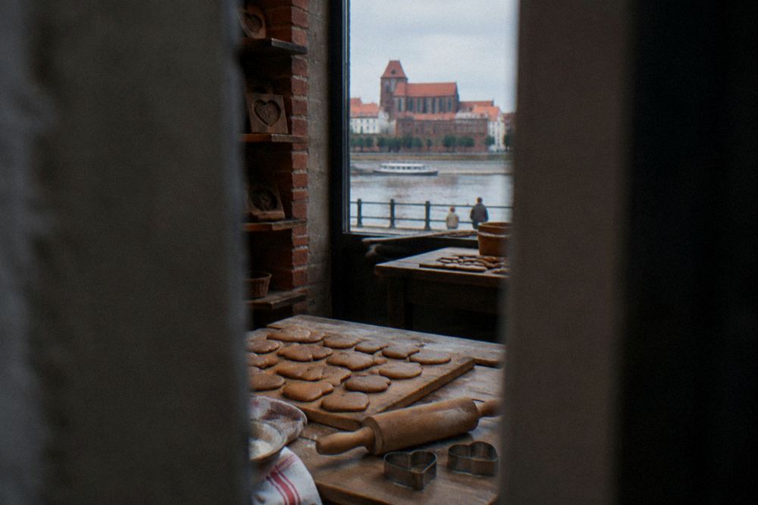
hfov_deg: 28.9
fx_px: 1473
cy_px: 252
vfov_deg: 19.4
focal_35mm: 70
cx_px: 379
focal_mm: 70
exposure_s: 1/400
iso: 1600
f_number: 2.5
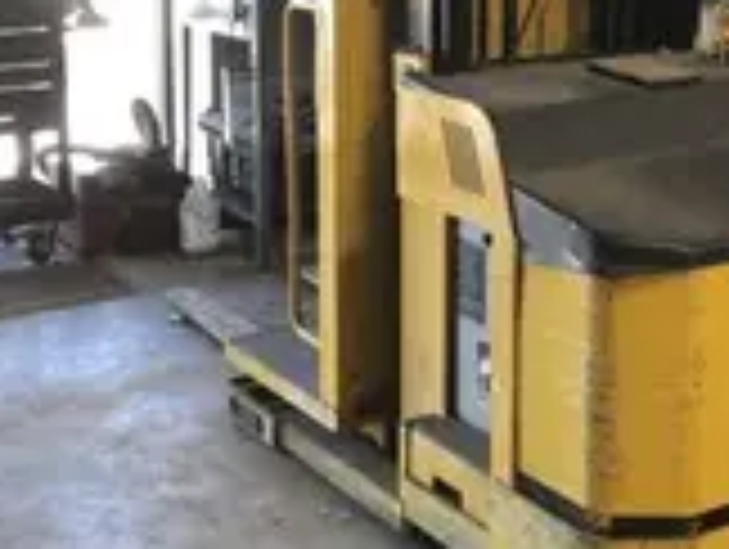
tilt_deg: -8.4
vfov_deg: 21.0
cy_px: 76
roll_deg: -1.2
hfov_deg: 27.4
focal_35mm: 69
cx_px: 616
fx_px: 1455
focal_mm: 4
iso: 32
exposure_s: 1/26
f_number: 1.8
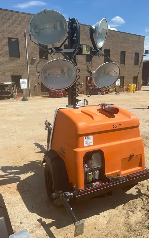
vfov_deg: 66.5
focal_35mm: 28
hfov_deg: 44.5
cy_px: 119
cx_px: 80
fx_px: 182
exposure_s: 1/4310
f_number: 1.6
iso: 50
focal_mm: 5.1
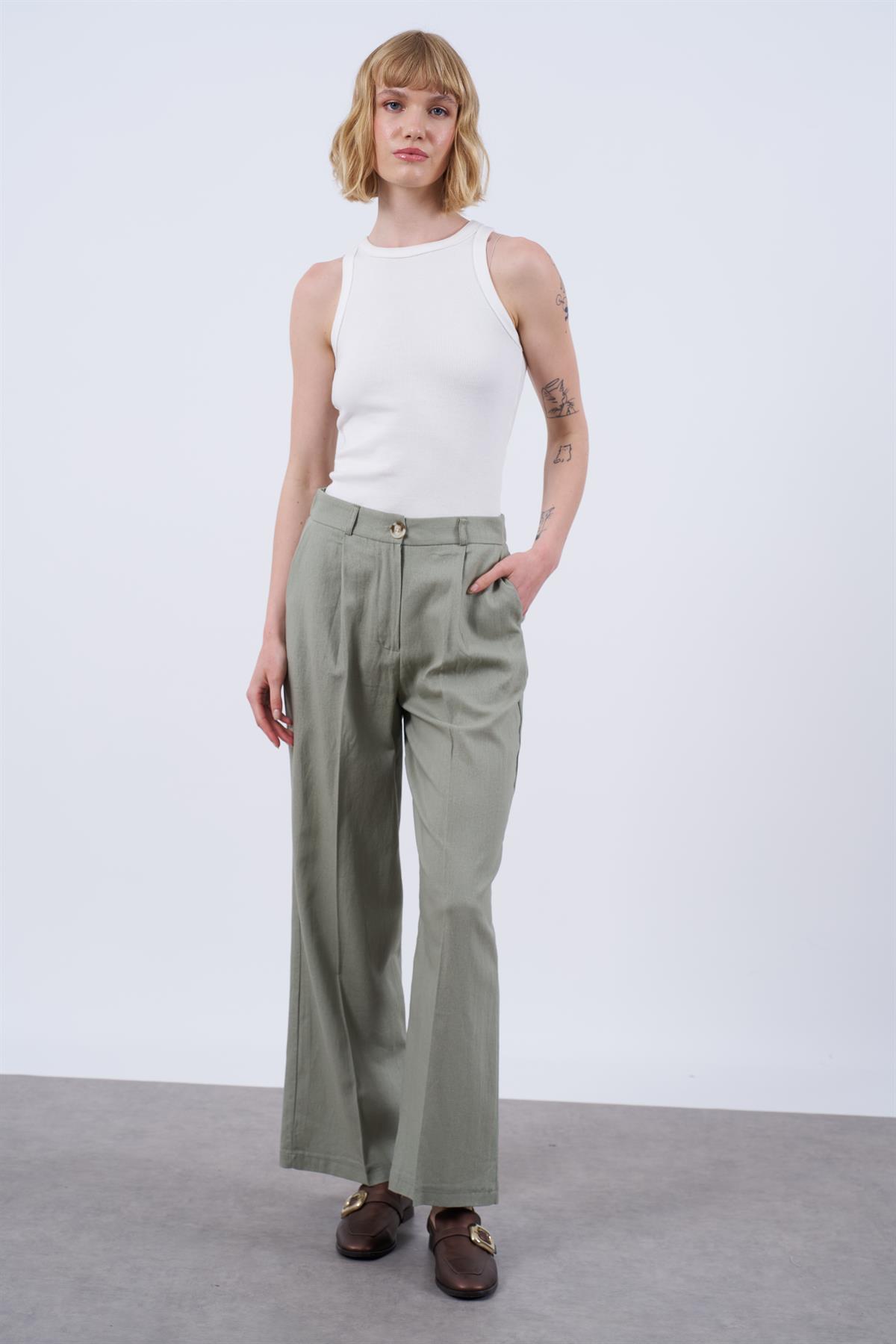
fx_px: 2389
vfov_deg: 31.4
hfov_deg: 21.2
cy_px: 672
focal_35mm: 64
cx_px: 448
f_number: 7.1
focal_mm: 64
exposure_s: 1/160
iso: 100
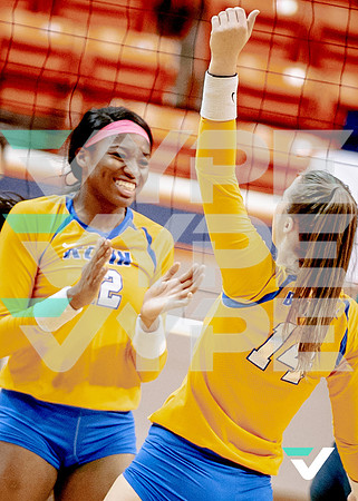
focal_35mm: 554
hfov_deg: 2.6
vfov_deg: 3.6
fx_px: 7895
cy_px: 272
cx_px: 140
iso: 4000
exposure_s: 1/1500
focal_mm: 187
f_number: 2.8
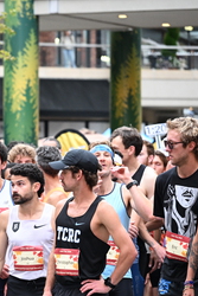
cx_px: -58
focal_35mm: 264
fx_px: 2175
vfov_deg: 7.8
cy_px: 208
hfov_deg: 5.2
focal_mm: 120
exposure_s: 1/500
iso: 2000
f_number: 4
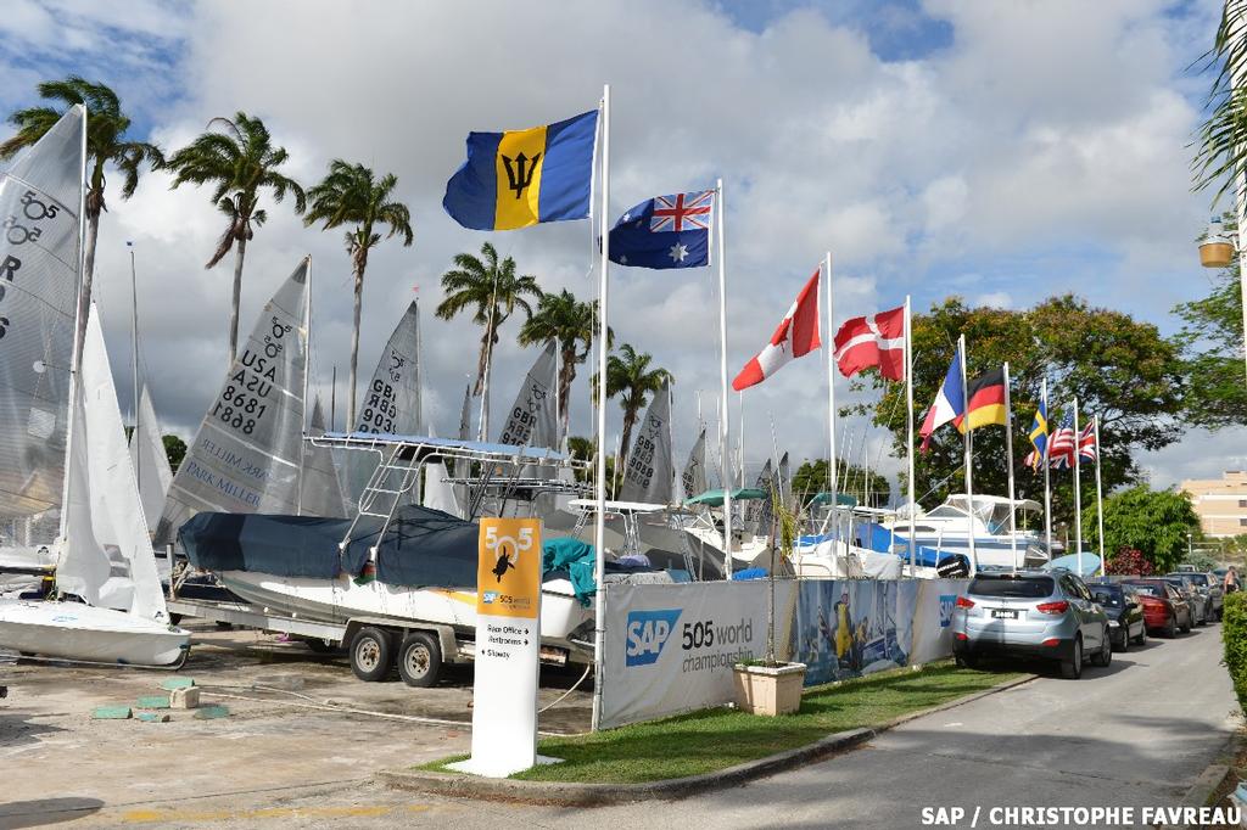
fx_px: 1108
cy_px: 415
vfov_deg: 41.1
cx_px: 624
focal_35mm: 32
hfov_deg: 58.7
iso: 400
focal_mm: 32
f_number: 7.1
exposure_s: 1/2000
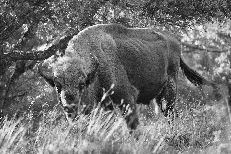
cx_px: 116
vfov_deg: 2.3
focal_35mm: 600
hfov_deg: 3.4
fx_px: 3850
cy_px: 77
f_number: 5.6
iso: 500
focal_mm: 400
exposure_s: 1/200
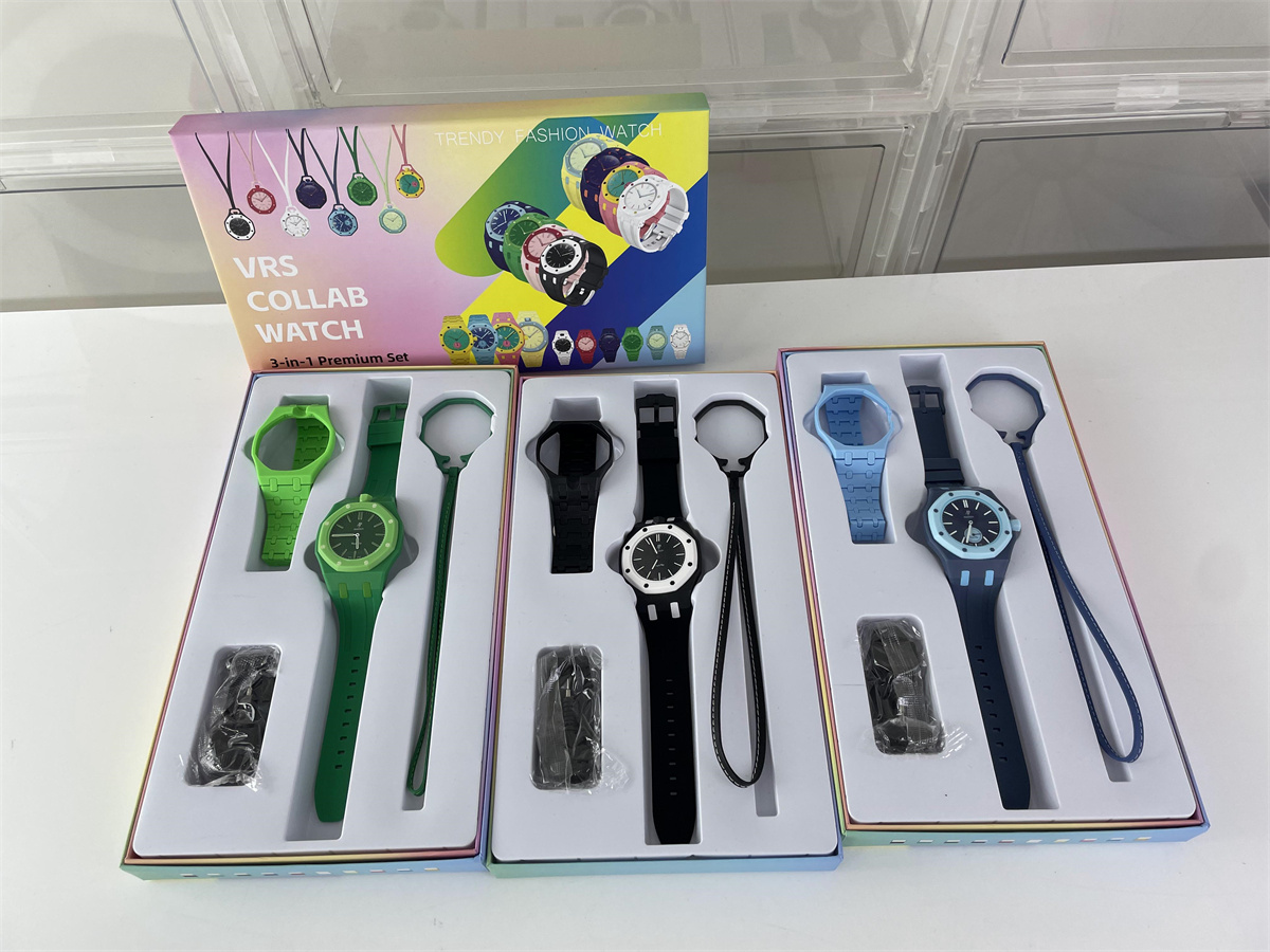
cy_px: 476
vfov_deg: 53.1
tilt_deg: -56.5
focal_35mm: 26
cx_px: 635
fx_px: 954
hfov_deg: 67.3
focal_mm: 4.2
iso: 32
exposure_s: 1/322
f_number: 1.6
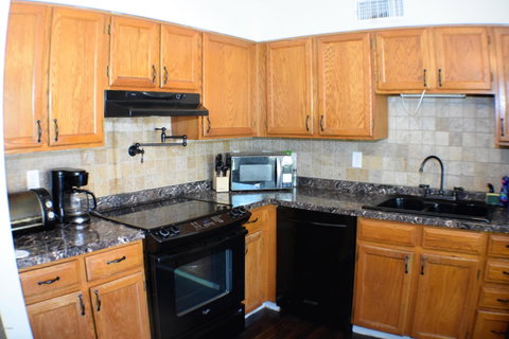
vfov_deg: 31.9
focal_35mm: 42
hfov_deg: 46.4
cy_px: 170
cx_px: 254
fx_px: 594
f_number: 4.2
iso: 3200
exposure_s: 1/50
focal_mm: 28
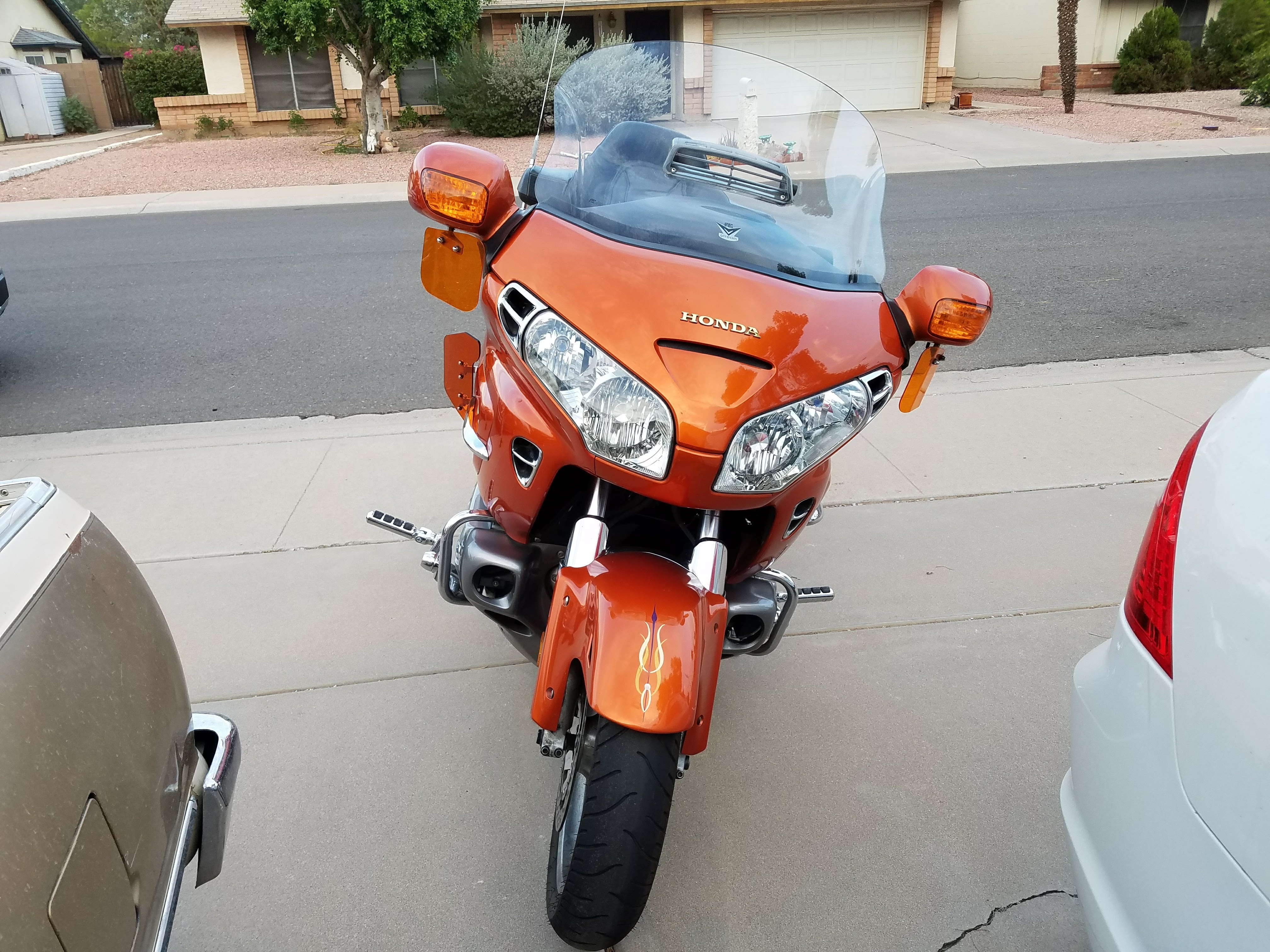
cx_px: 635
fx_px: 954
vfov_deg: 53.1
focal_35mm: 26
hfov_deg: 67.3
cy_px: 476
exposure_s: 1/138
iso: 50
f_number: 1.7
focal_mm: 4.2
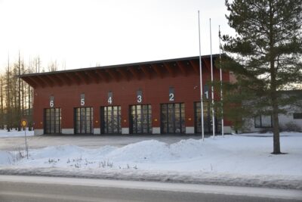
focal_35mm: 46
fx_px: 390
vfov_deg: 29.0
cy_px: 101
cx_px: 151
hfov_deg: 42.3
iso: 800
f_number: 4
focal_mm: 31
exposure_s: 1/1000
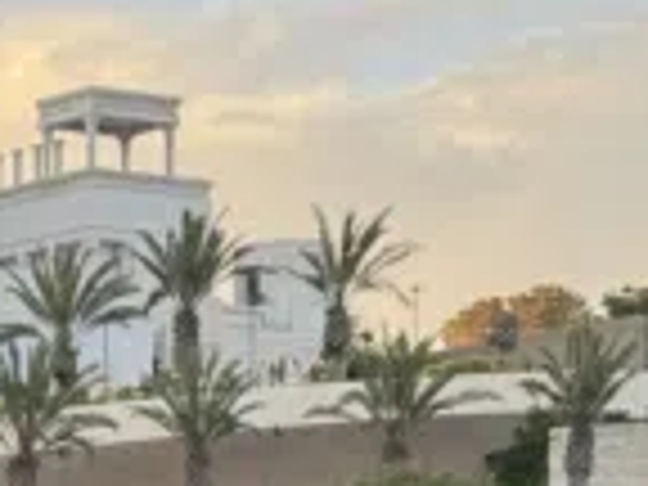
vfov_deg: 6.8
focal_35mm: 213
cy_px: 958
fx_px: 3987
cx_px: -716
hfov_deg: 8.7
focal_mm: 6.76
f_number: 1.78
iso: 64
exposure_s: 1/163
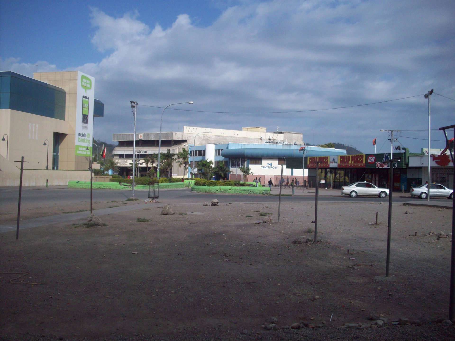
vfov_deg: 38.7
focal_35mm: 37
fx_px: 486
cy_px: 170
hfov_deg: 50.1
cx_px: 228
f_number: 5.6
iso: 80
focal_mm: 6.2
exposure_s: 1/647
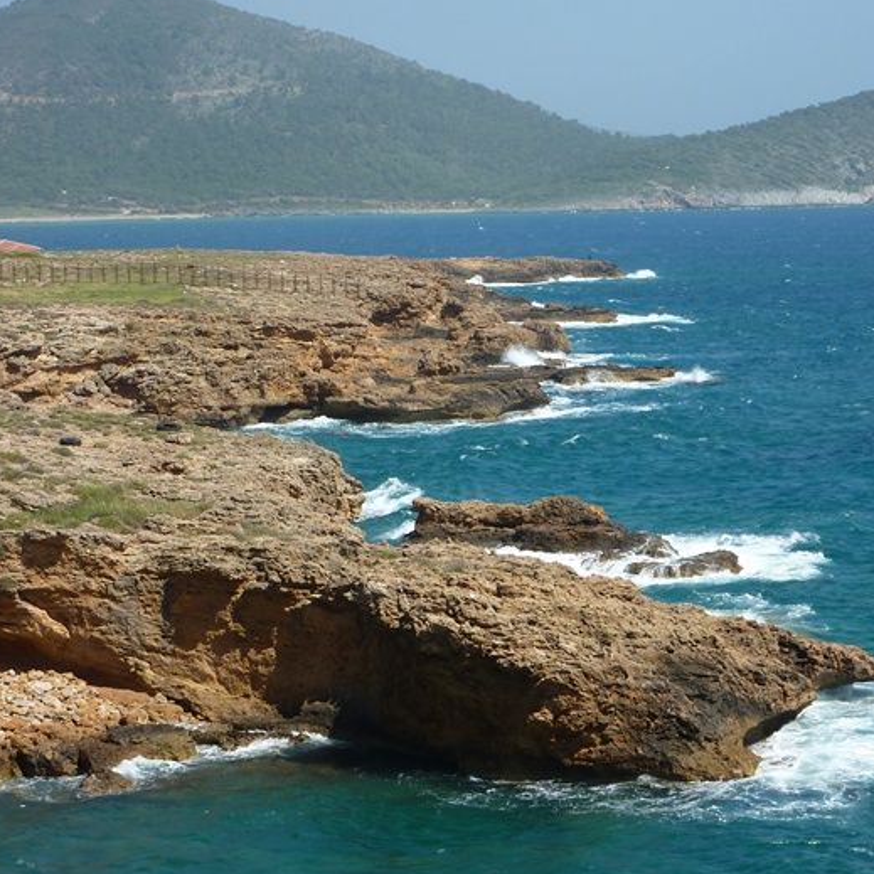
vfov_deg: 15.4
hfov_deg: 15.4
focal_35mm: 113
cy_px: 397
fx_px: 3228
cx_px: 578
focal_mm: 13.7
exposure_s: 1/400
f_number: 5
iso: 80
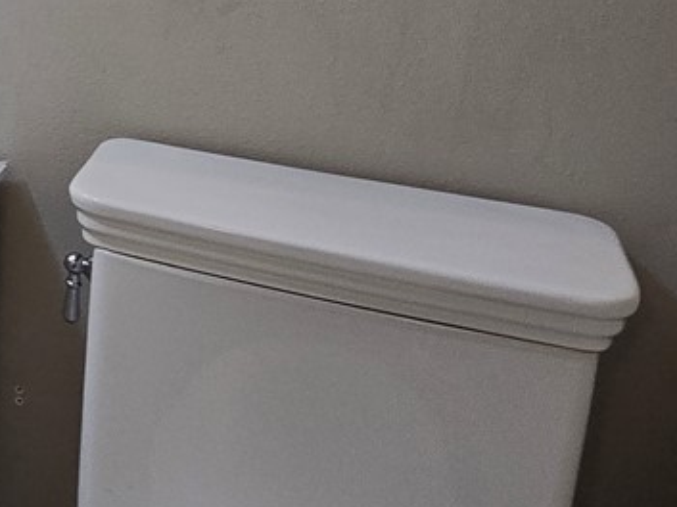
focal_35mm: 59
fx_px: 1153
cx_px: -290
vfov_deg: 23.0
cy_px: -83
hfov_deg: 25.9
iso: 100
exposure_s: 1/60
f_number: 2.2
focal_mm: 2.2
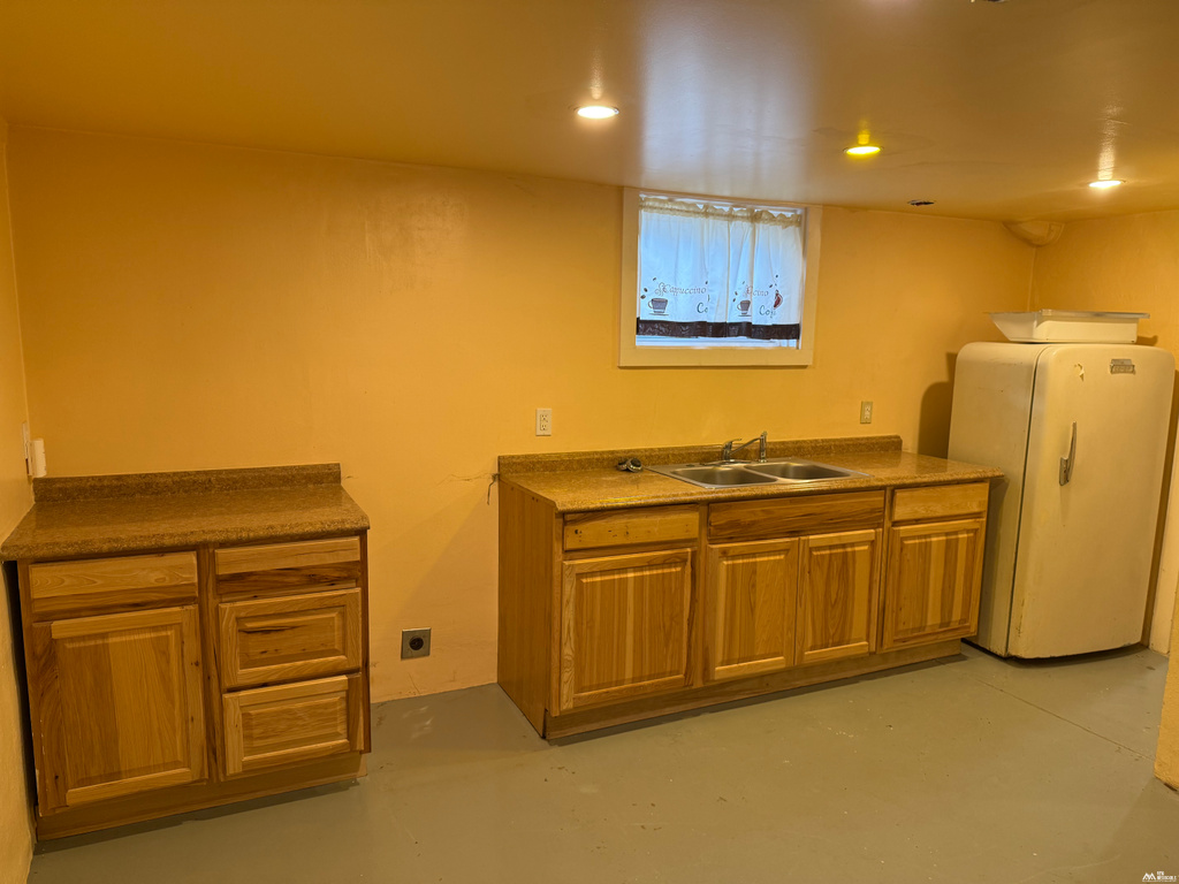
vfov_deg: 56.8
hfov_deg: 71.6
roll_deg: -0.7
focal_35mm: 24
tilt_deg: -7.2
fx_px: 817
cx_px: 590
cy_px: 442
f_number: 1.78
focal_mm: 6.76
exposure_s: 1/60
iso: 160
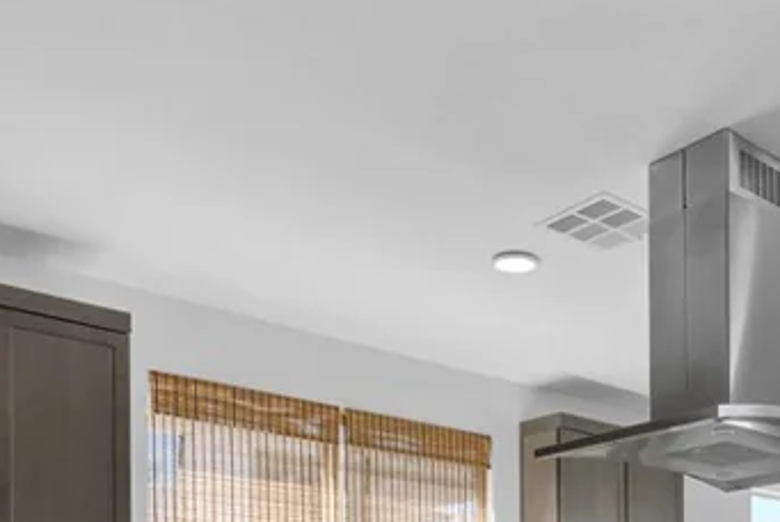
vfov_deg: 25.6
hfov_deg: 41.9
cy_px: 686
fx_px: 976
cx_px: 611
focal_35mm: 45
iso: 2000
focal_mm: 15
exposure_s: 1/30
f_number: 8
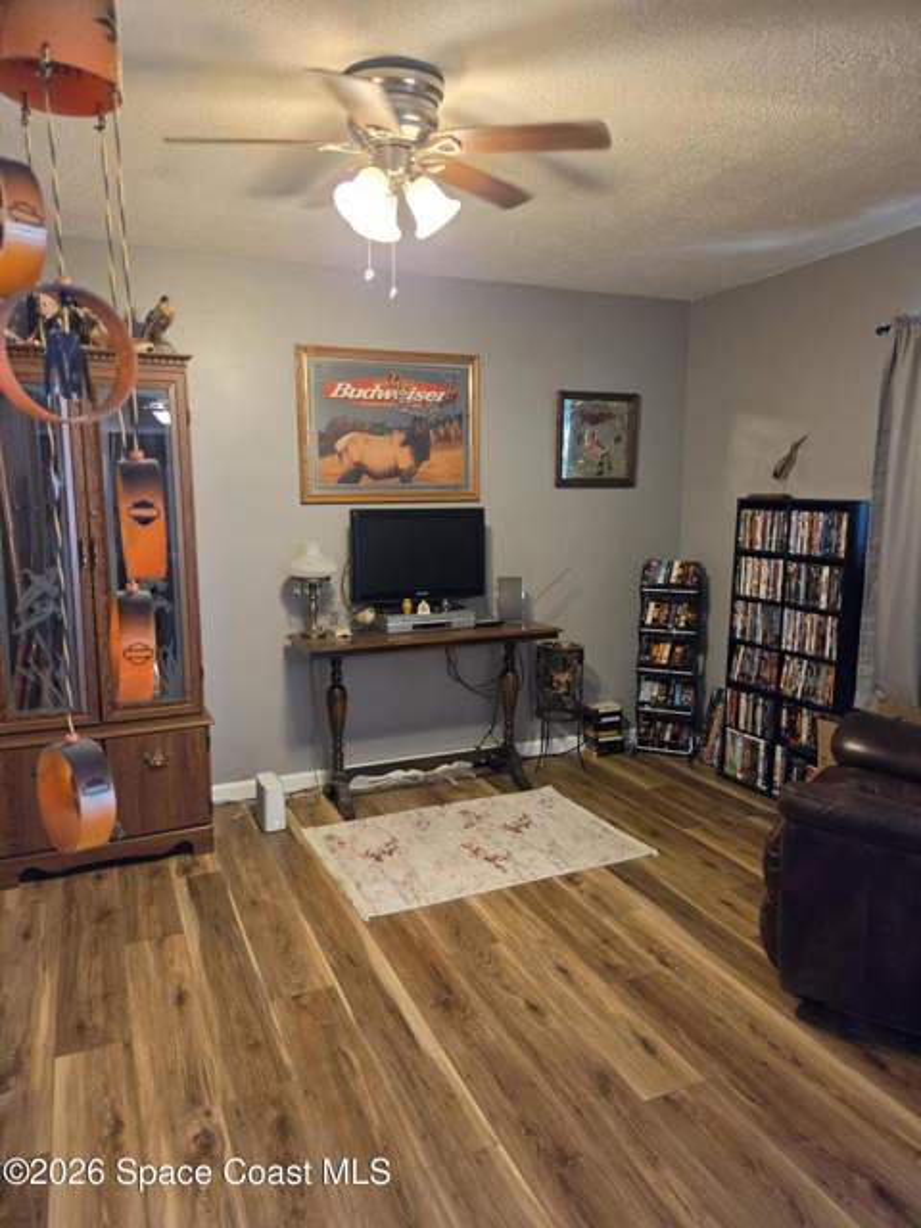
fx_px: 816
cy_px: 614
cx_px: 460
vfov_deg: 73.9
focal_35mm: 23
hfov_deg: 58.9
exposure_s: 1/120
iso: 640
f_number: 1.8
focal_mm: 5.4
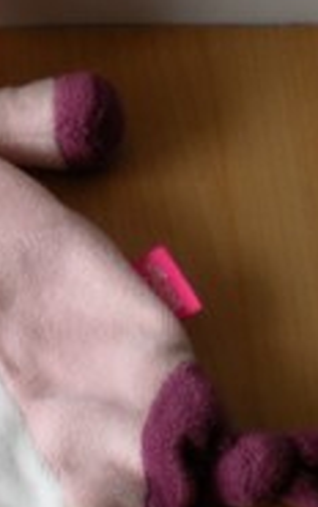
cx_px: -148
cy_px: 153
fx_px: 1563
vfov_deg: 18.4
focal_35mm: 113
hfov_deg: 11.2
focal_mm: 6.3
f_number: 3.1
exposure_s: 1/59.6
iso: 135
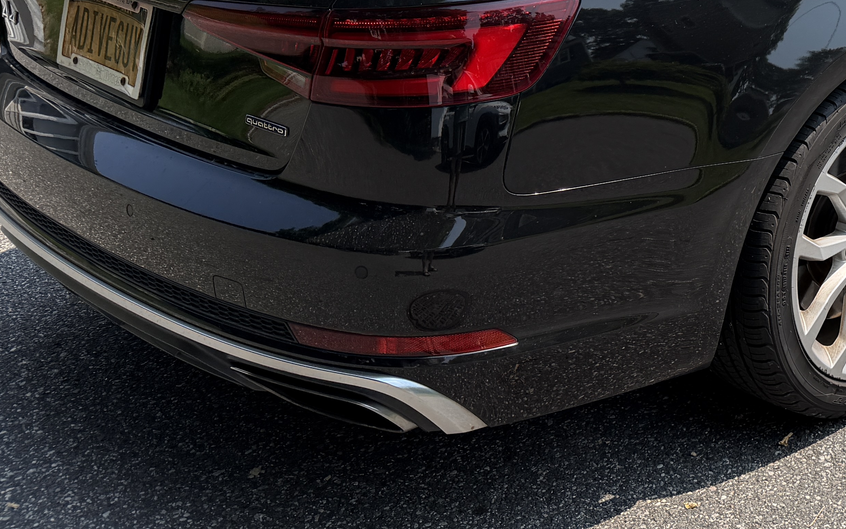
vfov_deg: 20.8
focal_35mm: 59
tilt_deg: -14.7
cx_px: 908
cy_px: -66
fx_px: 1360
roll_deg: -0.5
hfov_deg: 31.1
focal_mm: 6.76
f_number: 1.78
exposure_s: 1/2611
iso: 80
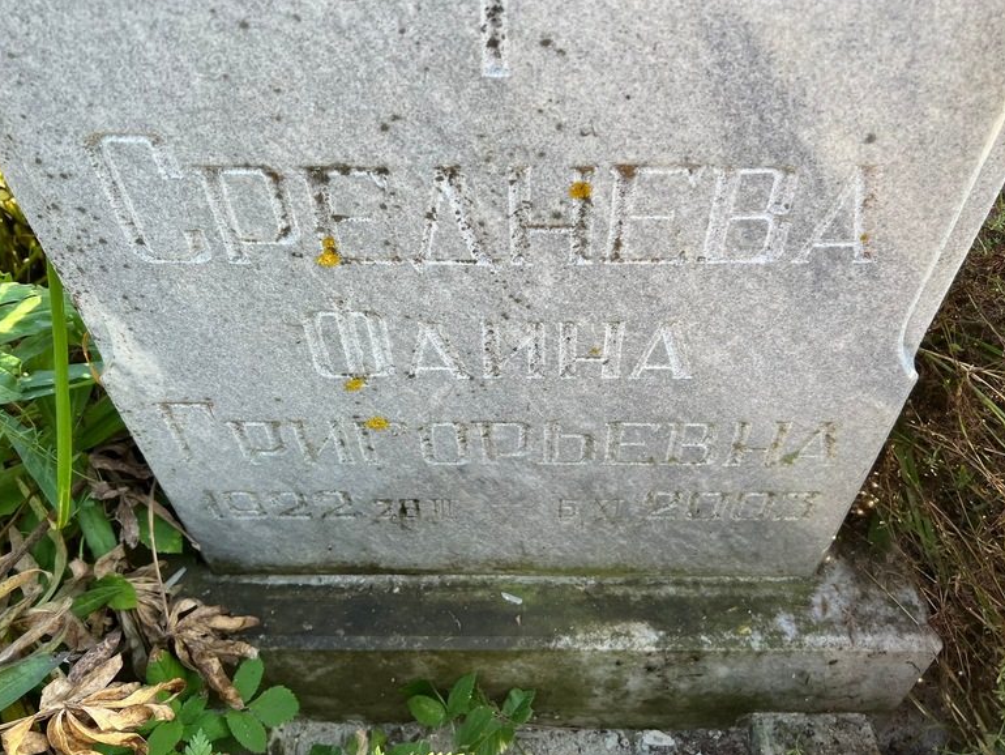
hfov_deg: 65.3
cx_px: 501
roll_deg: +0.4
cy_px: 370
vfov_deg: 51.4
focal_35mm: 27
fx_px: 784
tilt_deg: -42.1
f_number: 1.5
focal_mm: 5.7
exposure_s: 1/371
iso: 50
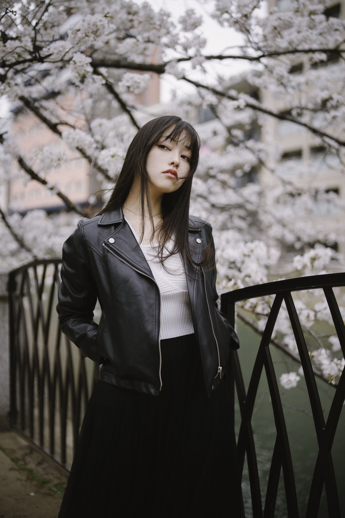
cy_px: 259
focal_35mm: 35
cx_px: 172
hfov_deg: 37.9
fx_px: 503
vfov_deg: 54.4
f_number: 1.4
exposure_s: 1/1250
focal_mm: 35
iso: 100
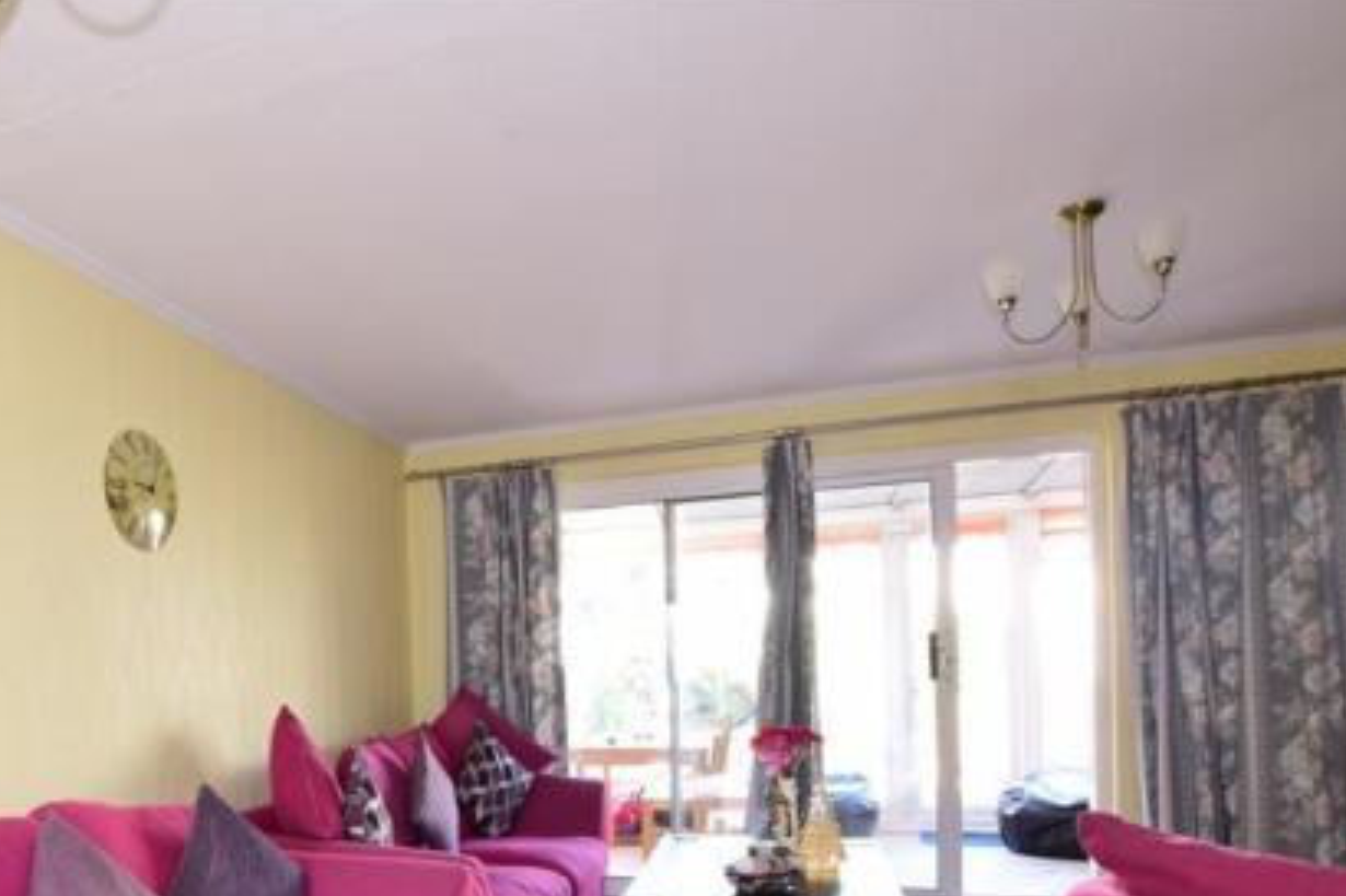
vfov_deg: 50.3
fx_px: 897
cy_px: 701
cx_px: 368
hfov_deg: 69.8
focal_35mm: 24
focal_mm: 10
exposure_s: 1/1.6
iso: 320
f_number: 22
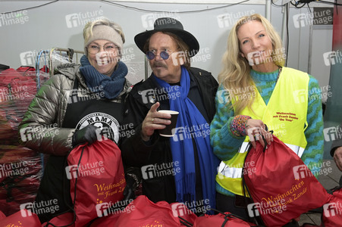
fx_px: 294
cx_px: 171
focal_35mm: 31
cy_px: 114
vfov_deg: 42.3
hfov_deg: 60.3
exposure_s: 1/250
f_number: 6.3
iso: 1600
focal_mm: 31
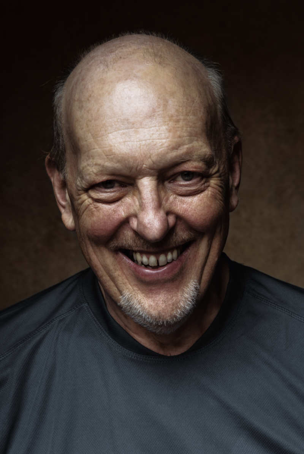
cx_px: 152
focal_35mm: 85
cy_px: 227
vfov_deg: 23.9
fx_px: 1075
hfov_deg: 16.1
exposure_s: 1/160
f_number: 8
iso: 100
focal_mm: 85
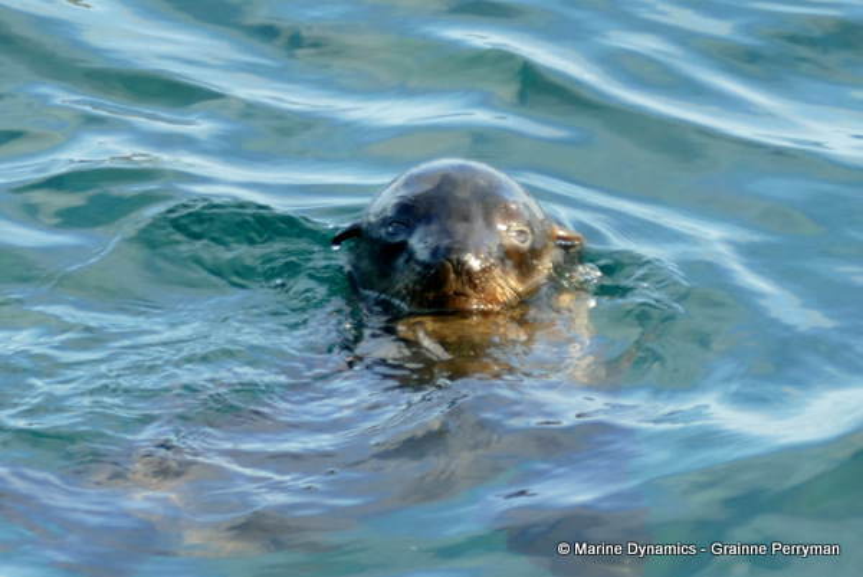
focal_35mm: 250
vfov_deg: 5.5
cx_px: 432
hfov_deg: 8.2
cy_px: 288
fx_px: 5997
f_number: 4
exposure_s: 1/200
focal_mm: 91.1
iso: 125
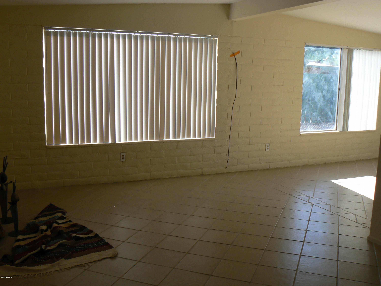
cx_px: 190
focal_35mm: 36
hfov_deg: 51.4
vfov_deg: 39.7
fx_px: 396
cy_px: 143
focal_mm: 6
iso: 80
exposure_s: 1/100
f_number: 5
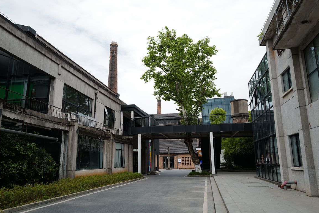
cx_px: 157
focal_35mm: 29
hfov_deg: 63.6
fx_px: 257
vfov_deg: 45.0
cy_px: 104
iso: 400
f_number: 8
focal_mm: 28
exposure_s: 1/400
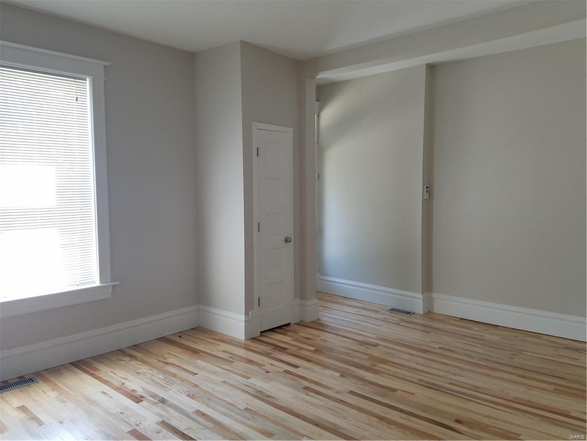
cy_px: 220
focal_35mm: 26
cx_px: 294
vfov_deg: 53.1
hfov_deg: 67.3
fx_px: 441
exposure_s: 1/120
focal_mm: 4.2
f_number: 1.7
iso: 100
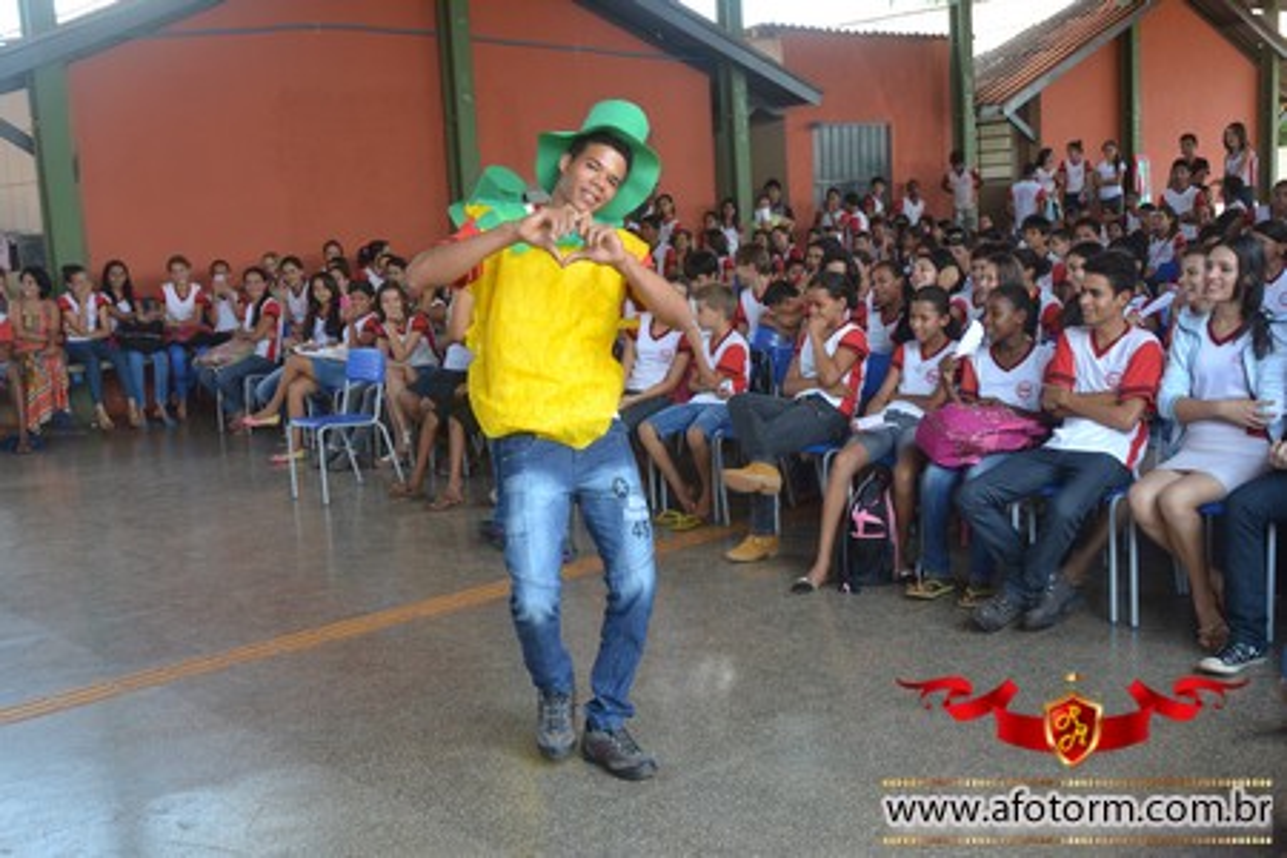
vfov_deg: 31.9
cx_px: 644
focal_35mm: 42
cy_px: 429
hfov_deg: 46.4
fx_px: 1501
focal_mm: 28
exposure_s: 1/125
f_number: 5.6
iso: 320
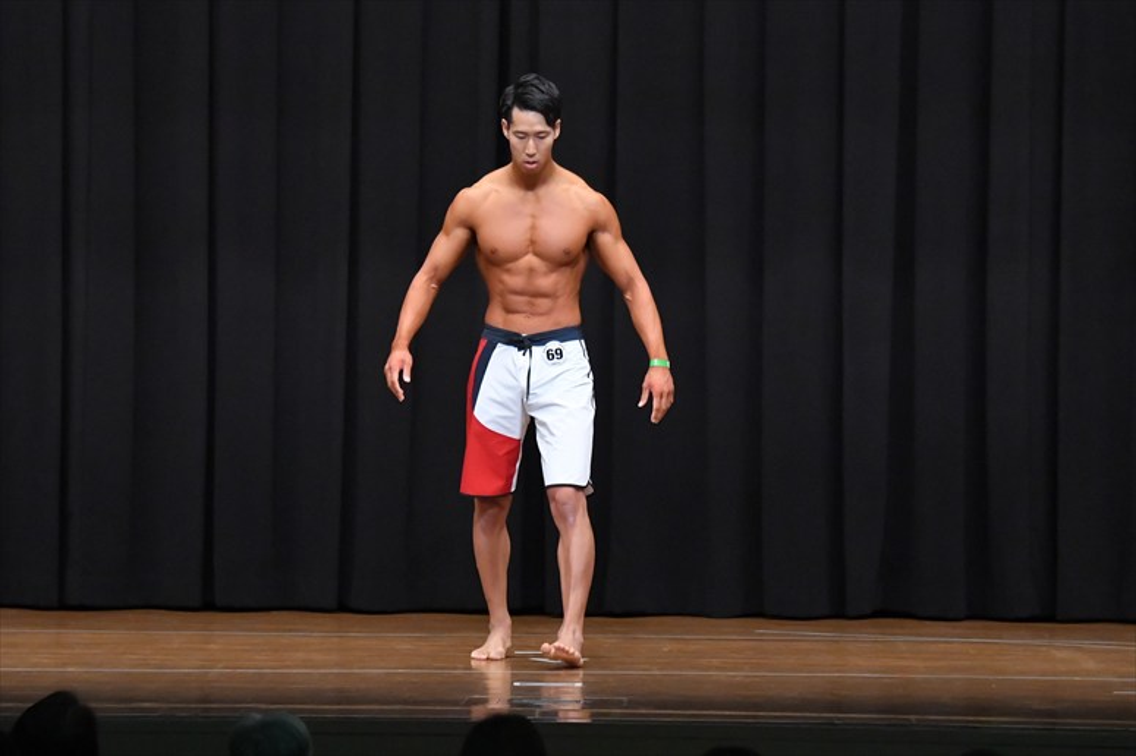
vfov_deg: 6.8
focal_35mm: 202
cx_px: 568
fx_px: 6371
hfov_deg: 10.2
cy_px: 378
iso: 8000
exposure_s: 1/400
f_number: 5.6
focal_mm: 135
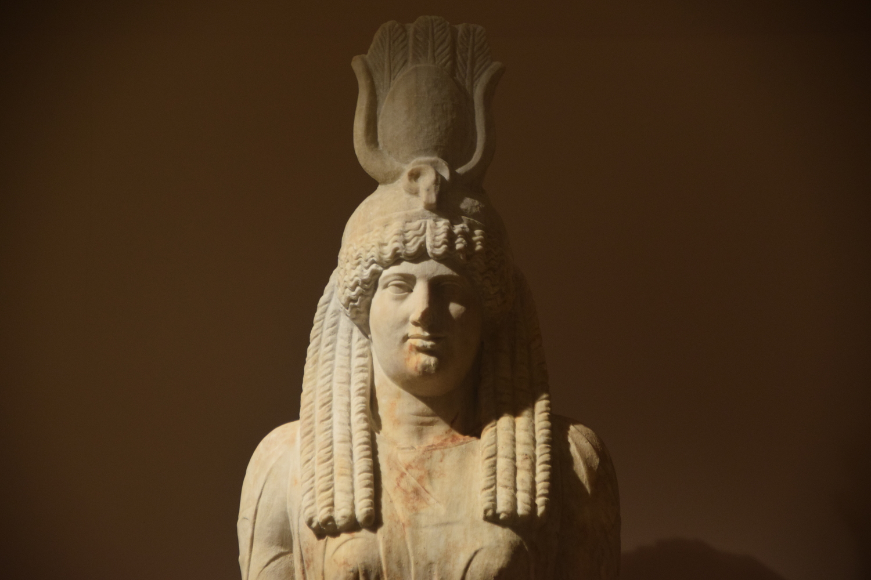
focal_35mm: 153
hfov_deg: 13.4
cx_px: 436
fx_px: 3701
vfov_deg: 9.0
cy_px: 290
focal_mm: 102
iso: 800
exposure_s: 1/60
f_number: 5.6
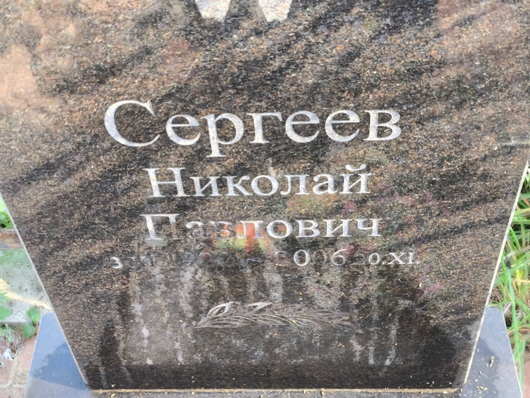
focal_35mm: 50
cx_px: 265
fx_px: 766
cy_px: 199
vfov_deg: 29.1
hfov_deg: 38.2
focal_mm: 4.71
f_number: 1.7
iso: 125
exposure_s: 1/60
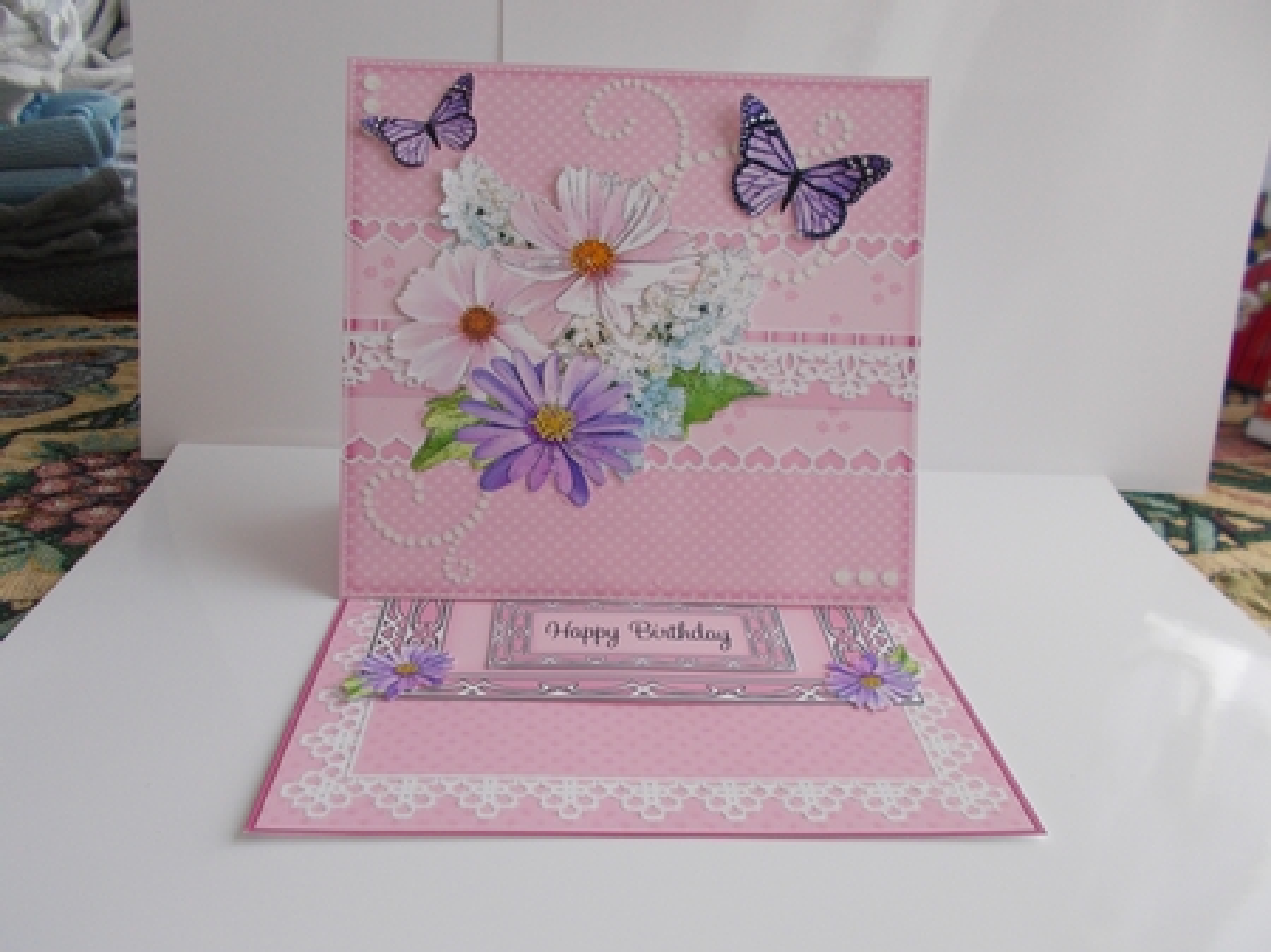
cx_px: 636
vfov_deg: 53.0
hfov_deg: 67.3
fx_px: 954
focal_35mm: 26
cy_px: 476
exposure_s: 1/25
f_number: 3.2
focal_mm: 4.6
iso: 125
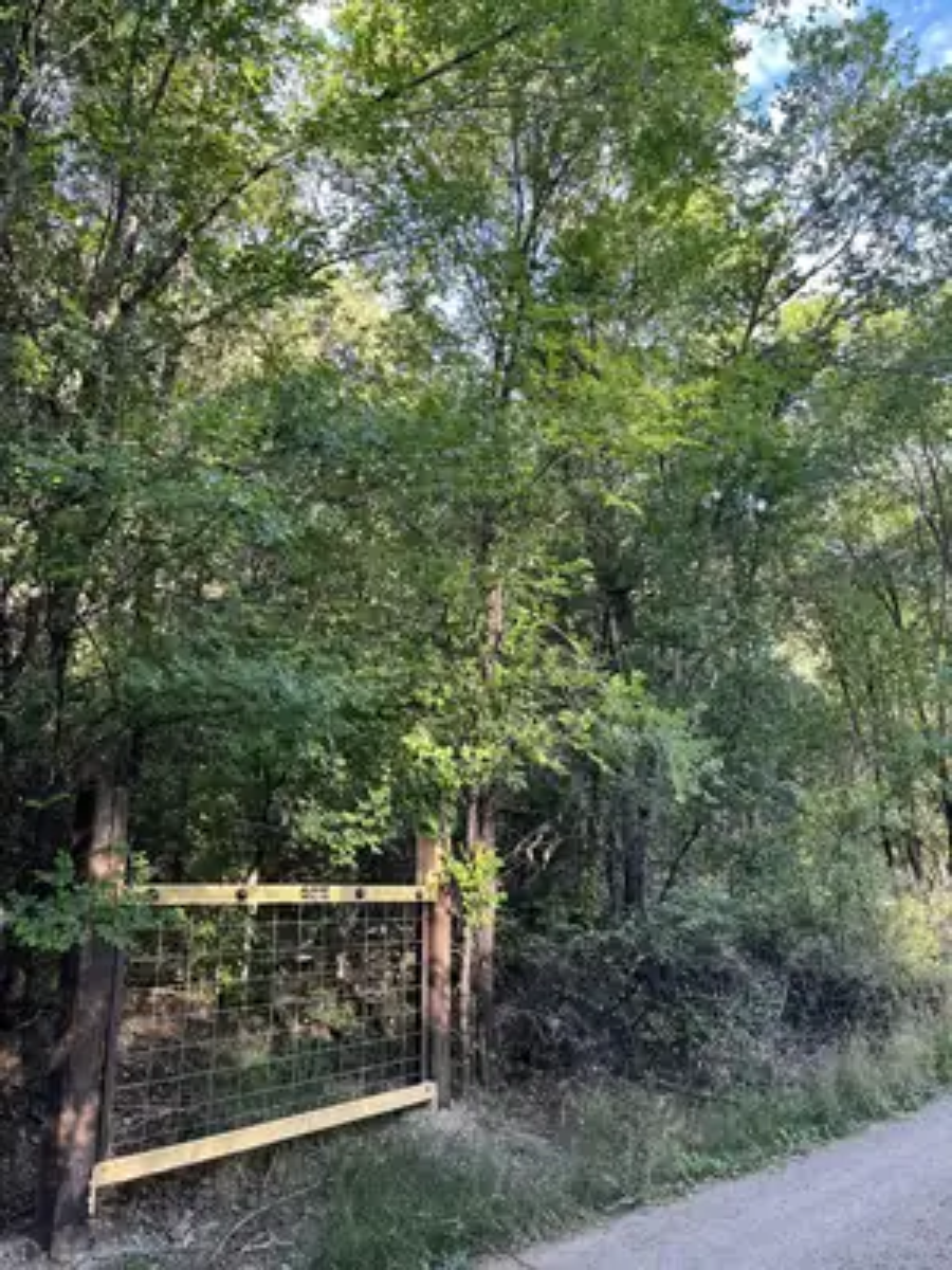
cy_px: 635
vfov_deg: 67.3
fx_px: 953
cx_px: 476
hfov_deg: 53.1
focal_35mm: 26
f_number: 1.6
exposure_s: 1/122
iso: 50
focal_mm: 5.1
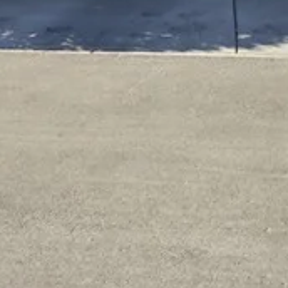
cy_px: -261
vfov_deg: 14.2
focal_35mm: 106
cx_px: 268
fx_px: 998
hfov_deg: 16.2
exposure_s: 1/1250
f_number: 9
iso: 320
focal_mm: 21
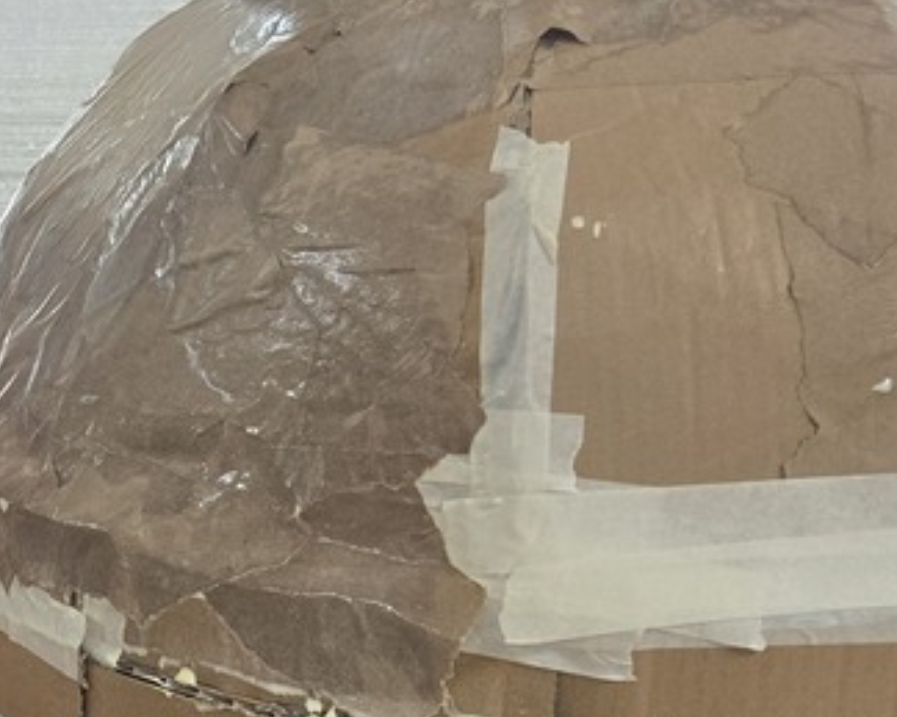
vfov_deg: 21.4
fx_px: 1884
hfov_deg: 25.1
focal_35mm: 71
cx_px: -66
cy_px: 537
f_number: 1.8
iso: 320
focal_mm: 5.4
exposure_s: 1/120
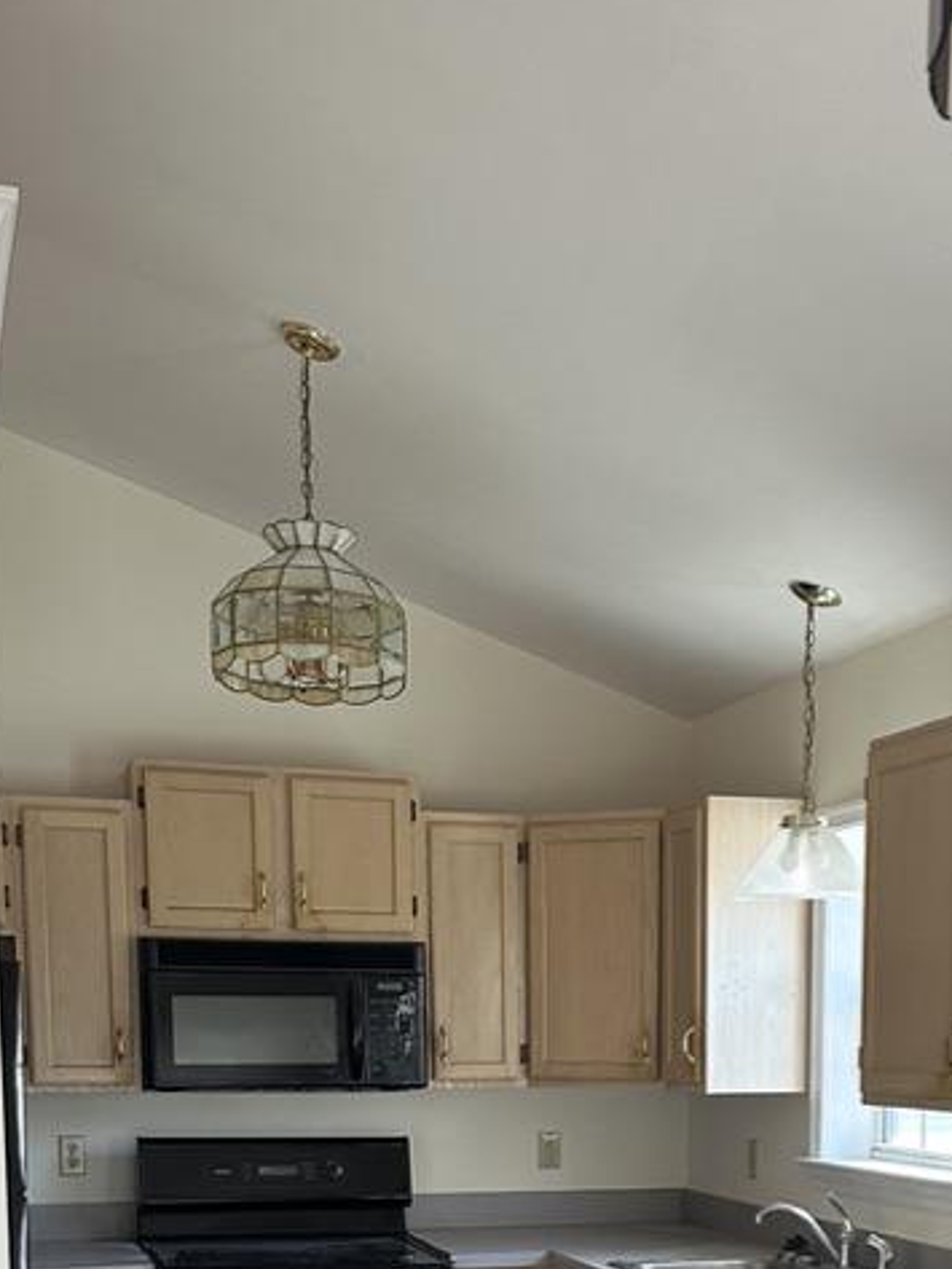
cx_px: 629
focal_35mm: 52
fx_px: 1906
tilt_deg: -6.2
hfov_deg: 27.9
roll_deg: -0.9
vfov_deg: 34.0
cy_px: 1229
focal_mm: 6.86
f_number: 1.78
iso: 200
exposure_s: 1/120
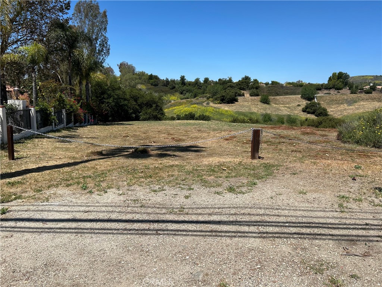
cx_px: 191
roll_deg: -2.0
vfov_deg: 53.1
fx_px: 287
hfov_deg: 67.3
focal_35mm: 26
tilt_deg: -9.0
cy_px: 144
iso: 50
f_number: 1.5
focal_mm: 5.7
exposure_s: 1/4831
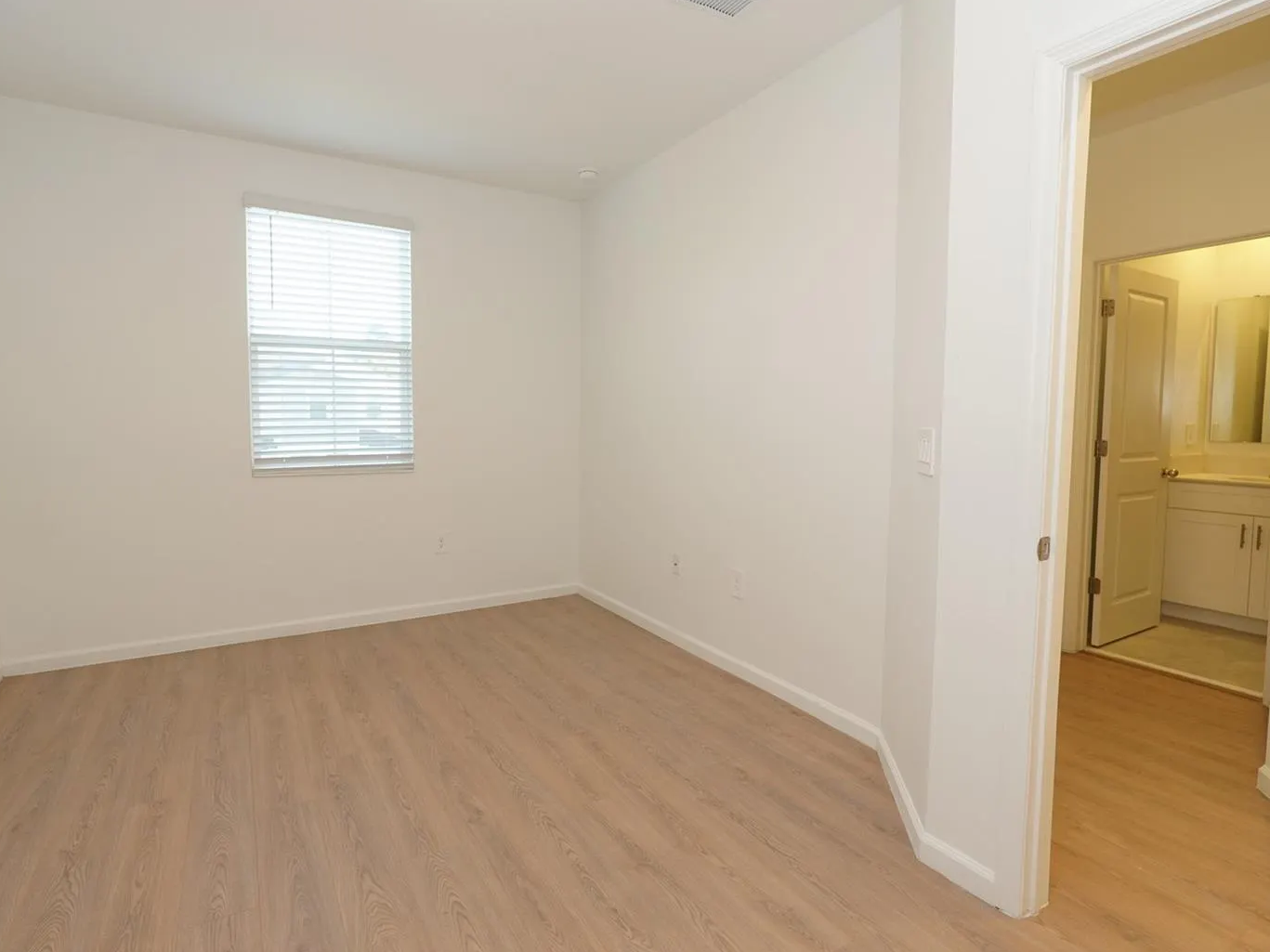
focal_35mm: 19
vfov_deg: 69.9
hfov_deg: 86.0
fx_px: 681
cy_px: 461
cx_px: 616
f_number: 4.5
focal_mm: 11
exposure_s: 1/60
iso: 400
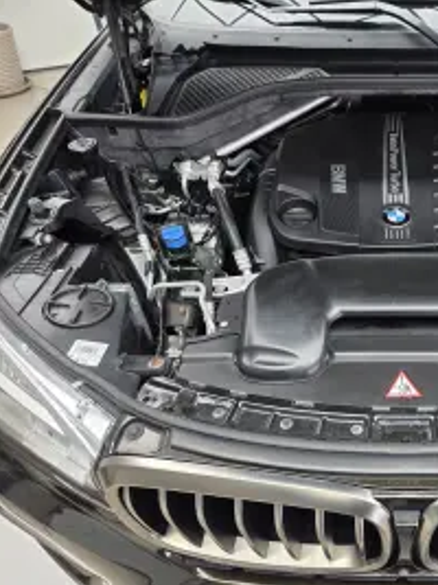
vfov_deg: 58.4
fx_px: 523
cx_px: 390
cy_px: 294
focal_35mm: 31
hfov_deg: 41.9
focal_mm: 6.25
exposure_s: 1/100
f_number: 1.7
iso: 50
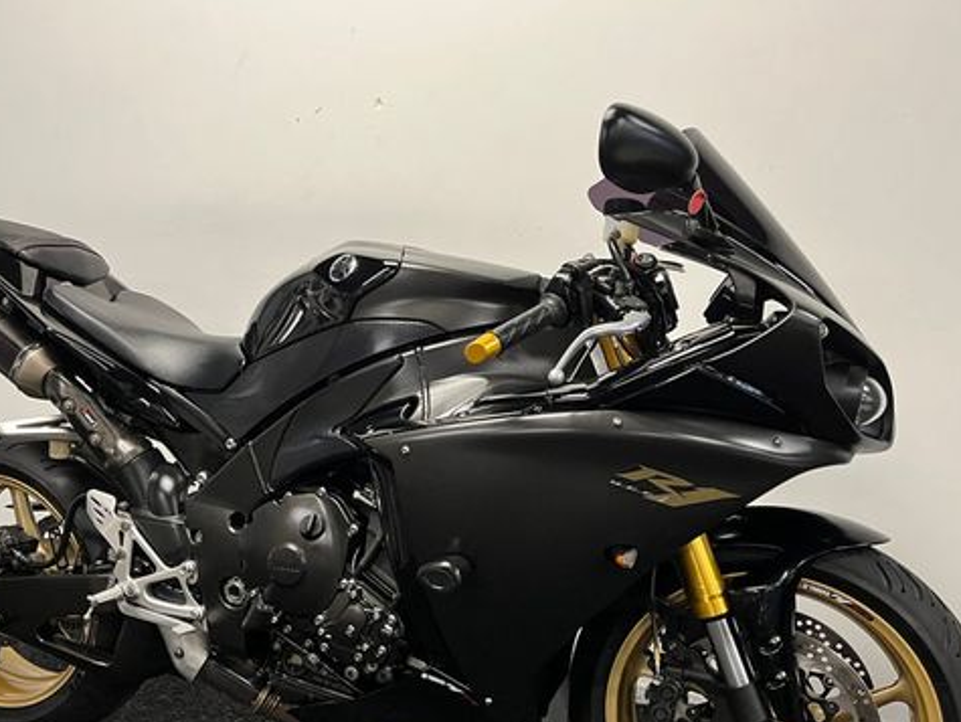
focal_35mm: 35
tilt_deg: -11.5
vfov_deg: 40.3
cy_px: 479
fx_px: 972
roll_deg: -0.4
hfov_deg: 52.5
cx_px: 429
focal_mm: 5.1
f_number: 1.6
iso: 125
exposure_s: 1/50
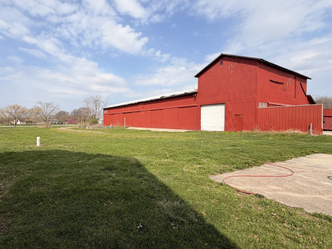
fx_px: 173
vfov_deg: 71.6
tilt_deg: -2.9
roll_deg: -1.0
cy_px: 125
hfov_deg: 86.0
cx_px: 124
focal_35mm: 18
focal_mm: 2.22
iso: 20
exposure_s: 1/970
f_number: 2.2
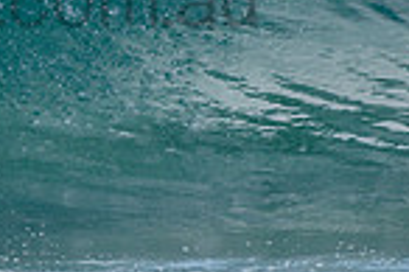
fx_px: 27724
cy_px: 2
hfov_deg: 0.8
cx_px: -66
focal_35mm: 2443
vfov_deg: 0.6
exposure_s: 1/2000
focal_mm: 500
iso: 140
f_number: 5.6
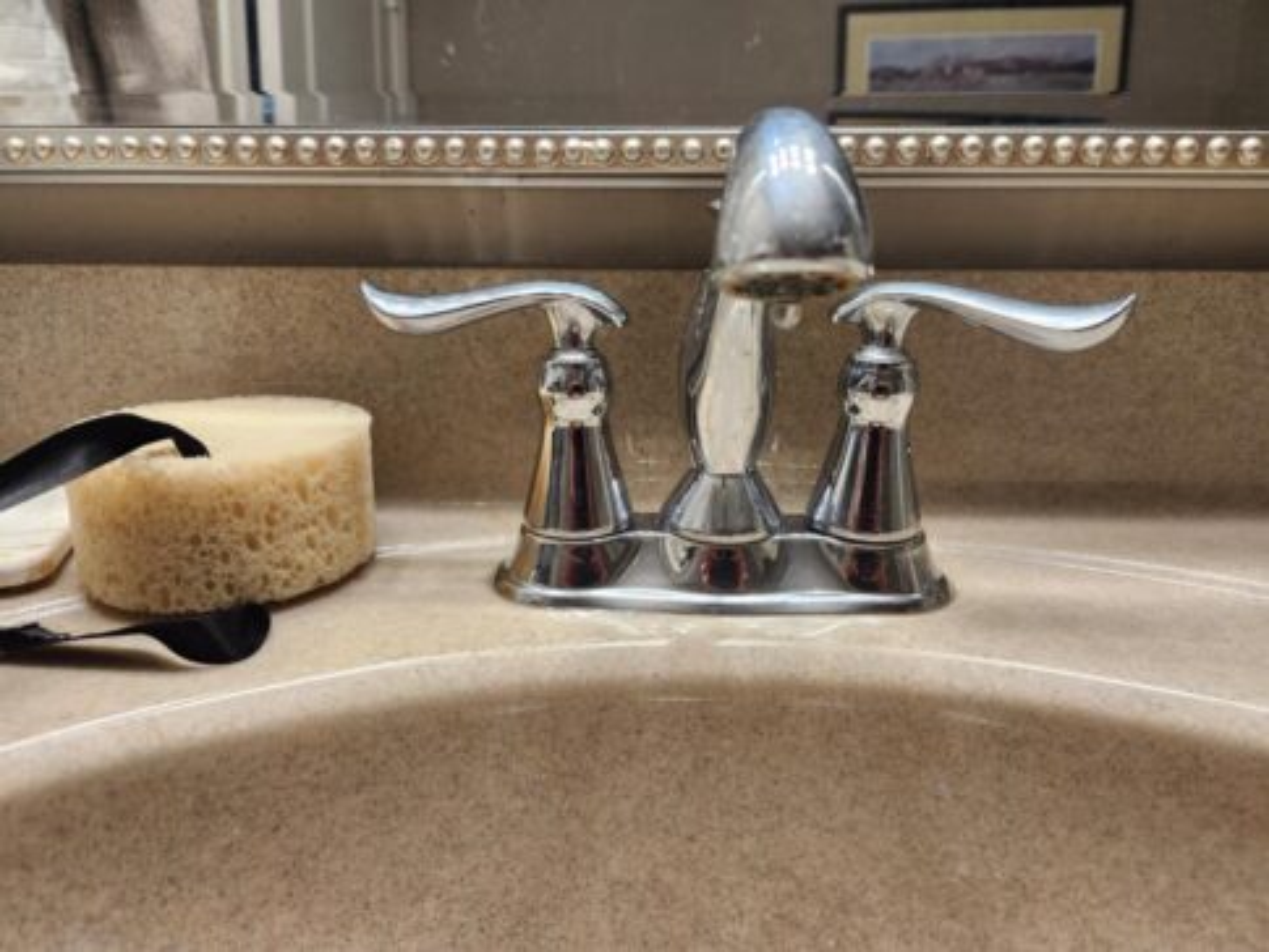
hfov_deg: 73.9
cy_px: 476
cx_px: 634
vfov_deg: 58.9
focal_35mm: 23
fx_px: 843
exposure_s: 1/120
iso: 250
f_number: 1.8
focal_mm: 5.4
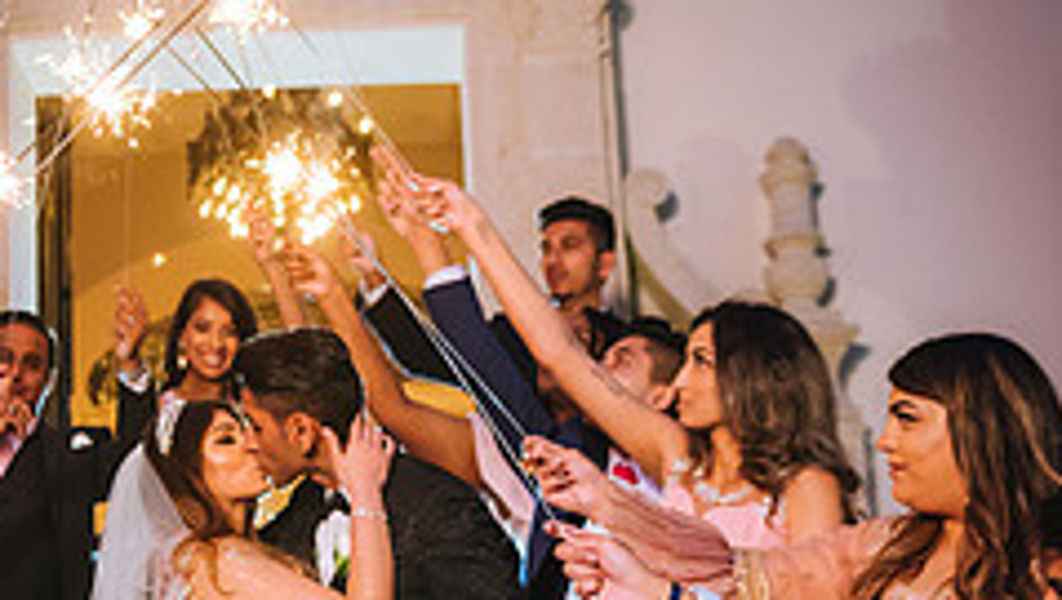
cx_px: 427
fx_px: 1889
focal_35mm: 67
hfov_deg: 31.3
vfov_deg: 17.7
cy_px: 569
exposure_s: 1/125
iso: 1600
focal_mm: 34
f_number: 2.8
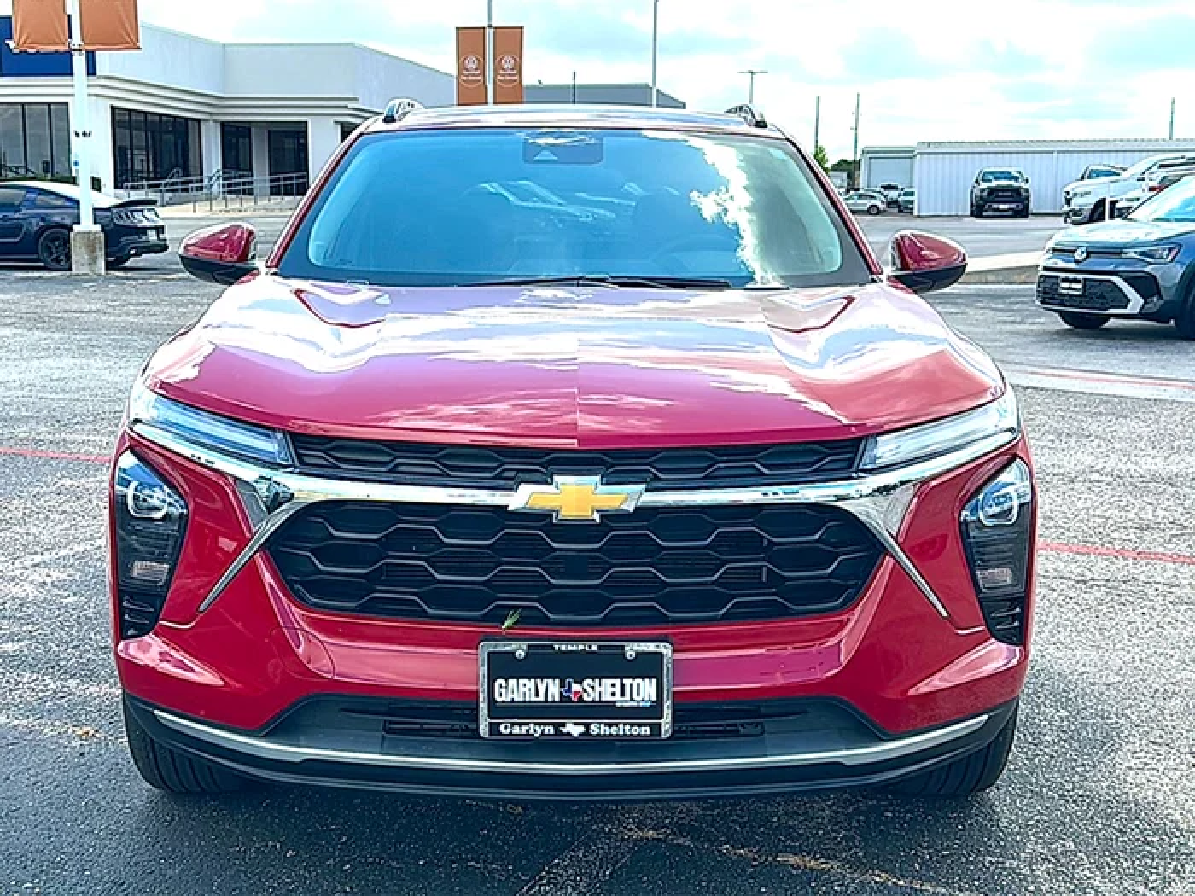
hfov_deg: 47.9
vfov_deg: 36.8
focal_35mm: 39
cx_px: 598
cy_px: 448
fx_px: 1346
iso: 80
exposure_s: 1/2165
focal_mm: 6.86
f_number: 1.78
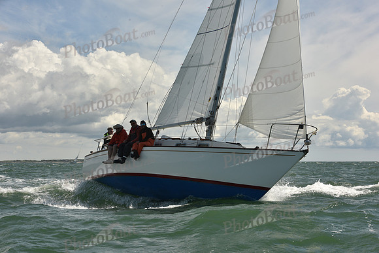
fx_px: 737
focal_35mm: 70
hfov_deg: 28.8
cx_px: 190
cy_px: 126
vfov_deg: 19.5
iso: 320
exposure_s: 1/800
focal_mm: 70
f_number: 13
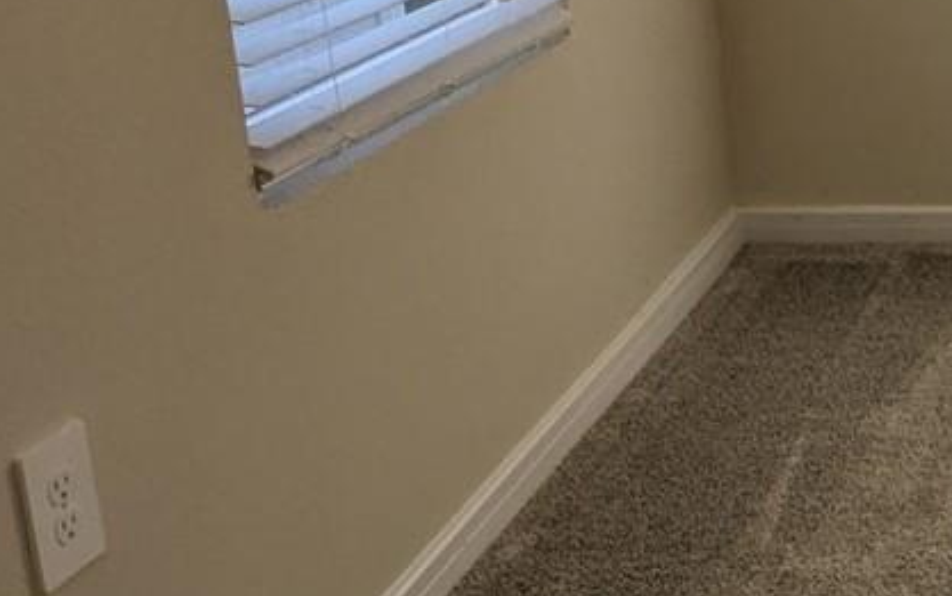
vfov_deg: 19.8
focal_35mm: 65
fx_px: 1687
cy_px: 94
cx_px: 1340
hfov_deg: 25.5
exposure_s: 1/407
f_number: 2.2
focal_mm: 2.22
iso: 37
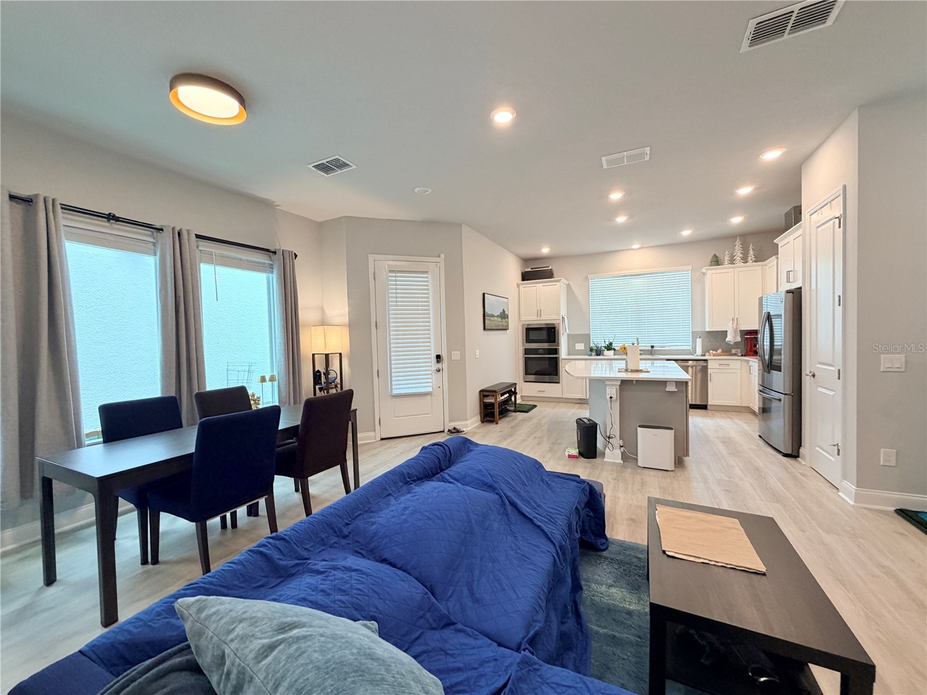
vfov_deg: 85.7
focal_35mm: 14
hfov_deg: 102.1
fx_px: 375
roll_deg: +1.2
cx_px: 464
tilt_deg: -2.0
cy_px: 348
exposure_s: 1/120
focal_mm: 2.22
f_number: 2.2
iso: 250
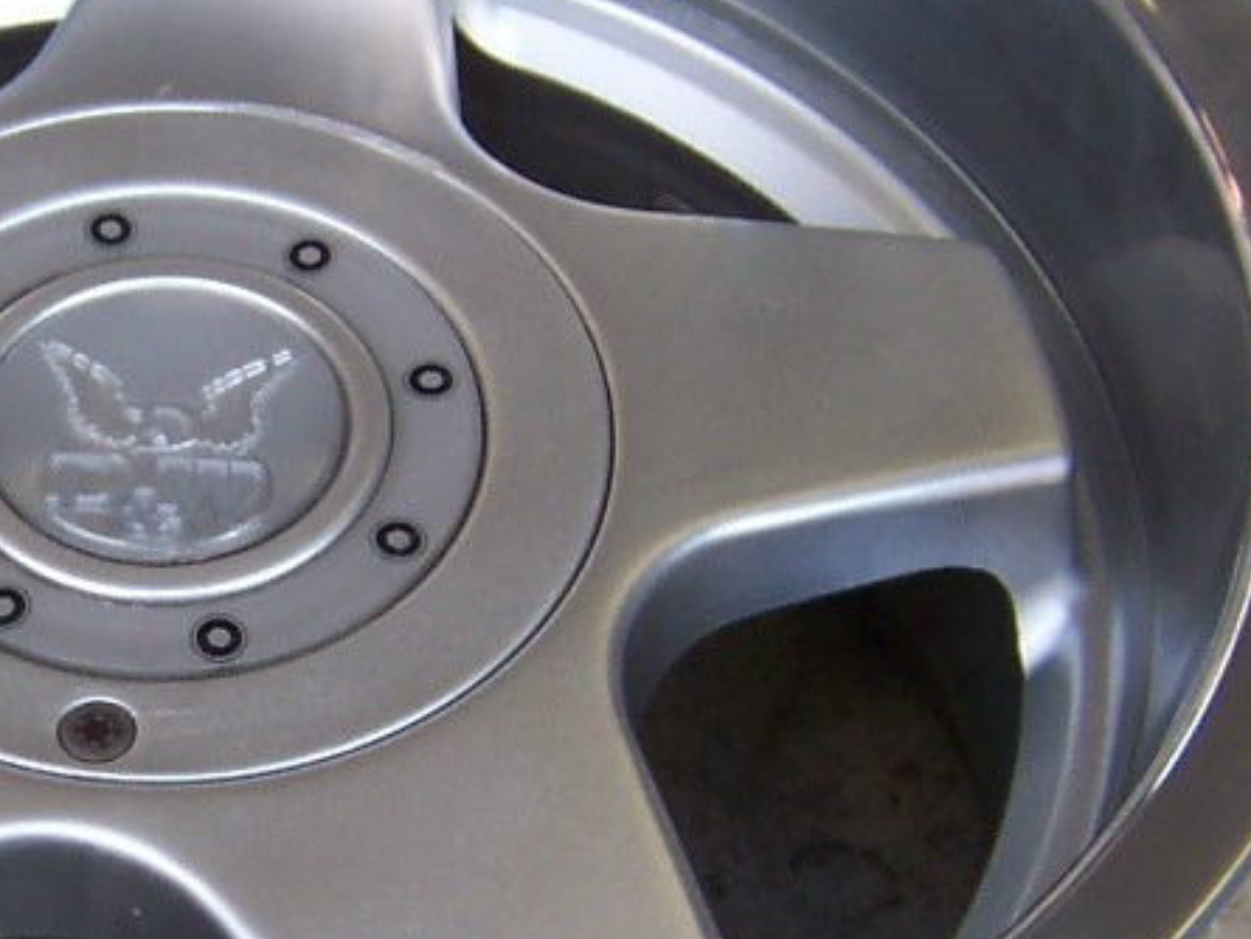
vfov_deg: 15.2
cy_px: 663
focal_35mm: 97
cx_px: 135
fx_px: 3506
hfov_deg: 19.9
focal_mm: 5.6
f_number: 2.8
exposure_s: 1/90
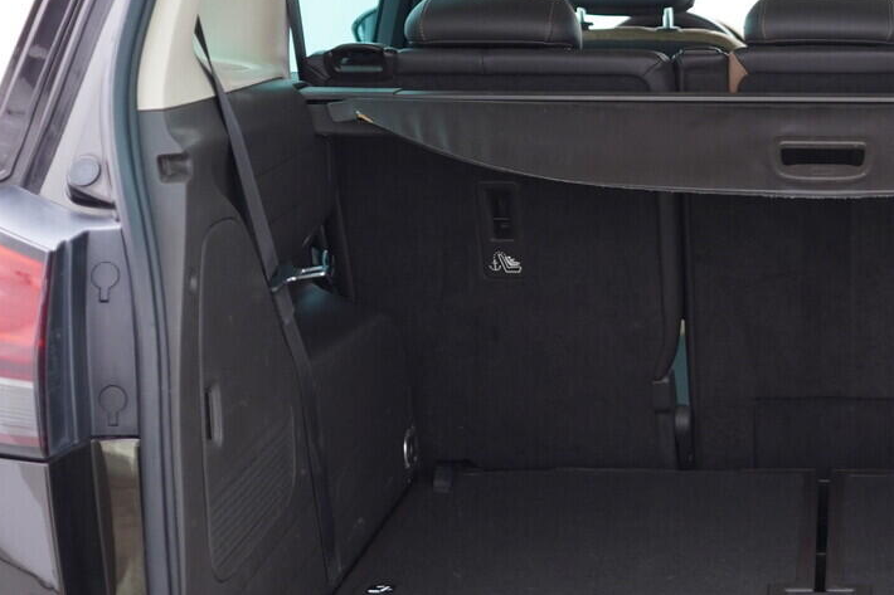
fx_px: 1812
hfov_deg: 26.6
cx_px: 836
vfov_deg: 18.7
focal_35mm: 73
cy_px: 306
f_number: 2.8
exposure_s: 1/40
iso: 400
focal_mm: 24
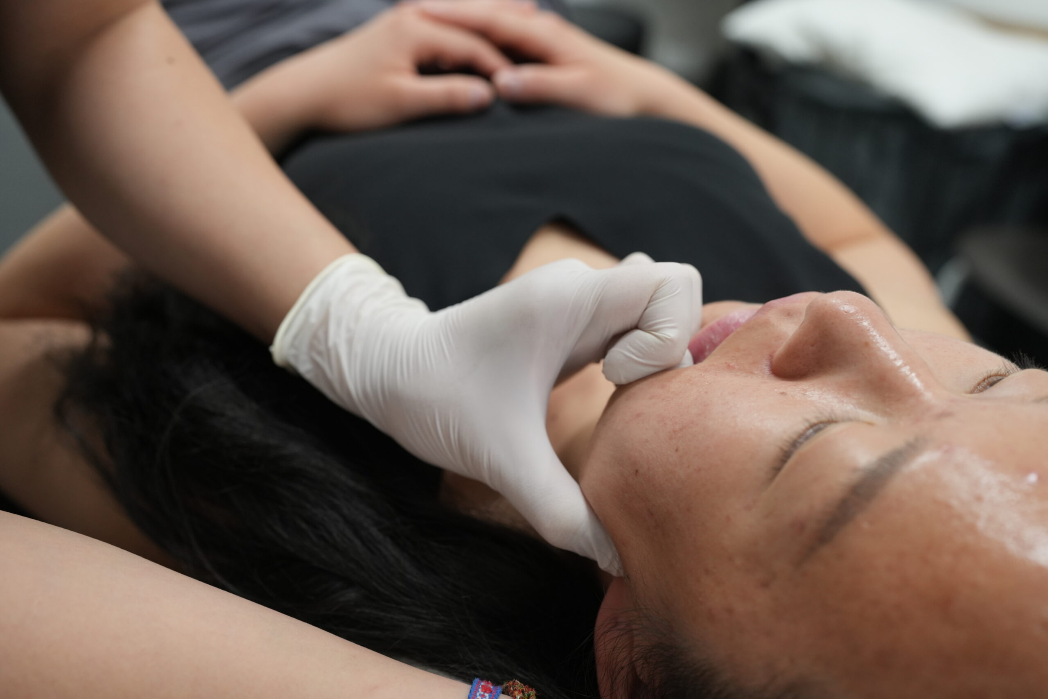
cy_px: 350
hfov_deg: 54.4
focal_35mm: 35
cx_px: 524
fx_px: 1019
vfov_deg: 37.9
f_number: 4
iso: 1250
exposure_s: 1/60
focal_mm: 35
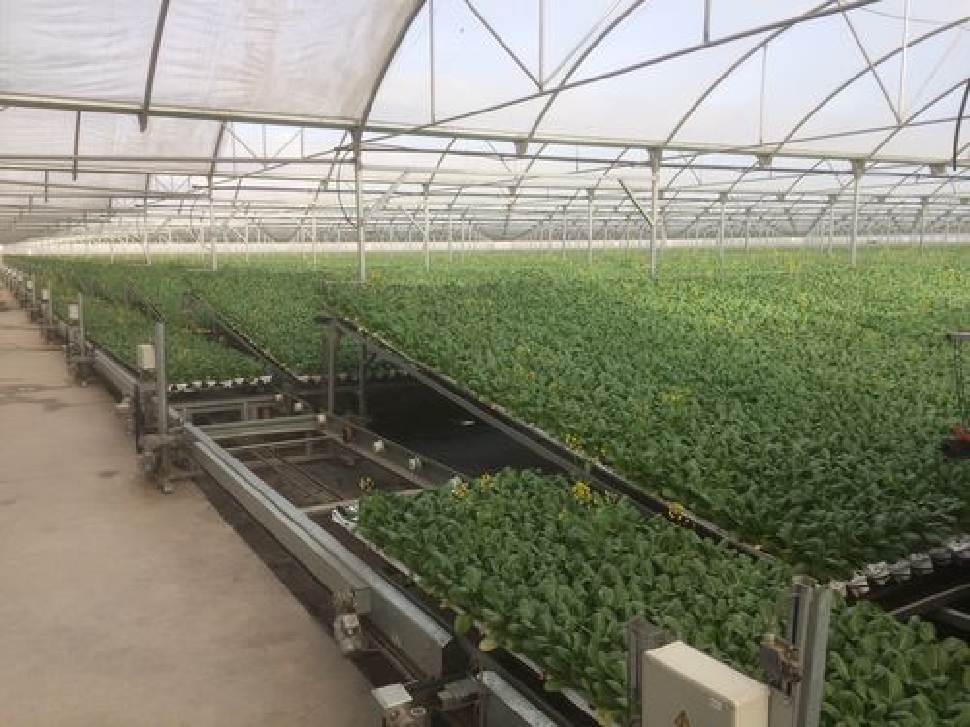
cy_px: 364
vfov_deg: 48.2
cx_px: 485
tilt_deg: -7.0
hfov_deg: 61.7
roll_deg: +0.1
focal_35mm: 29
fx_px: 813
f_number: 2.2
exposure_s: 1/586
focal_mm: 4.15
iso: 32
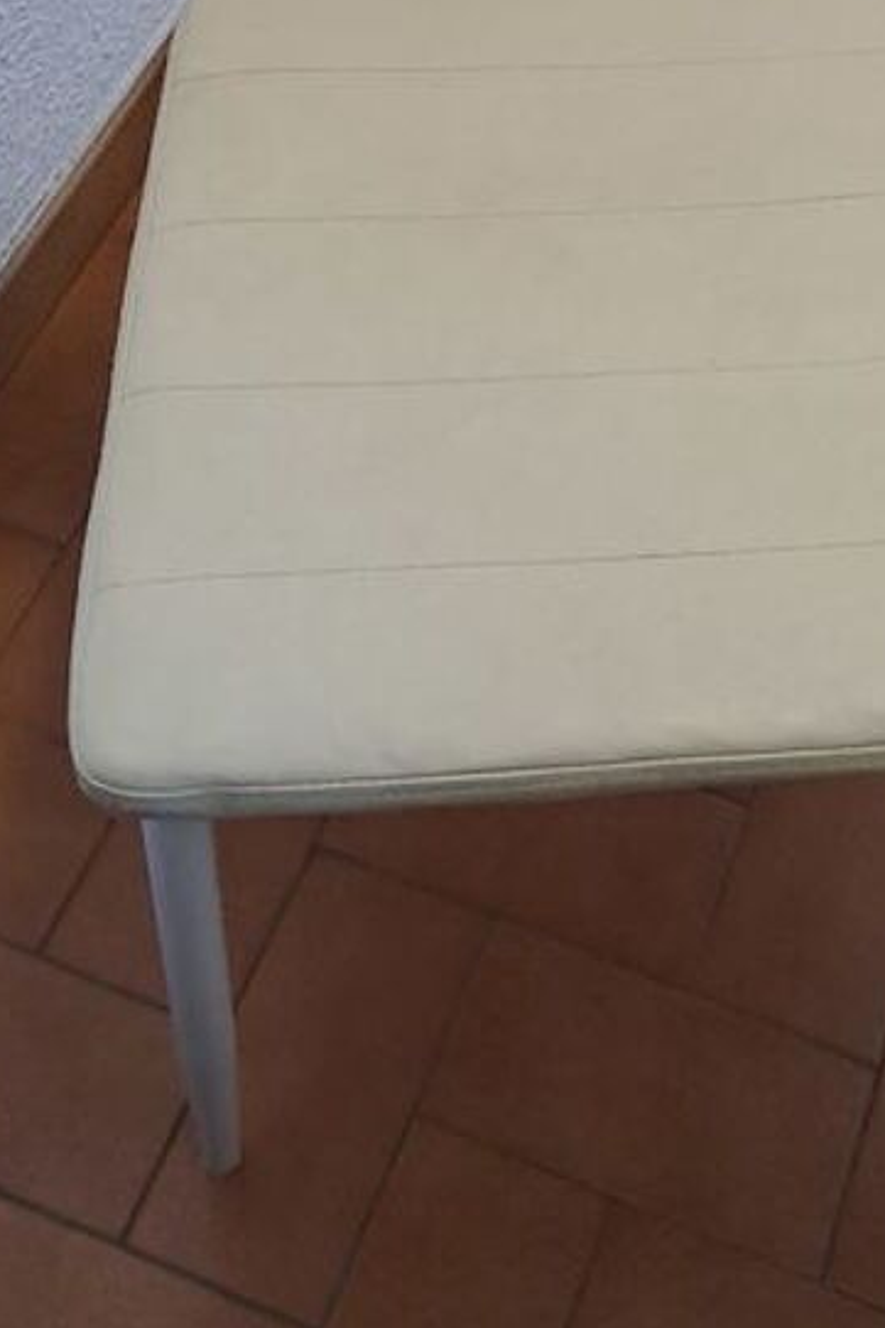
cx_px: 608
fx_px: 2361
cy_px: -53
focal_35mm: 64
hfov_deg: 21.1
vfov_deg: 29.0
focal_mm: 4.65
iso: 250
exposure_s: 1/33
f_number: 1.8
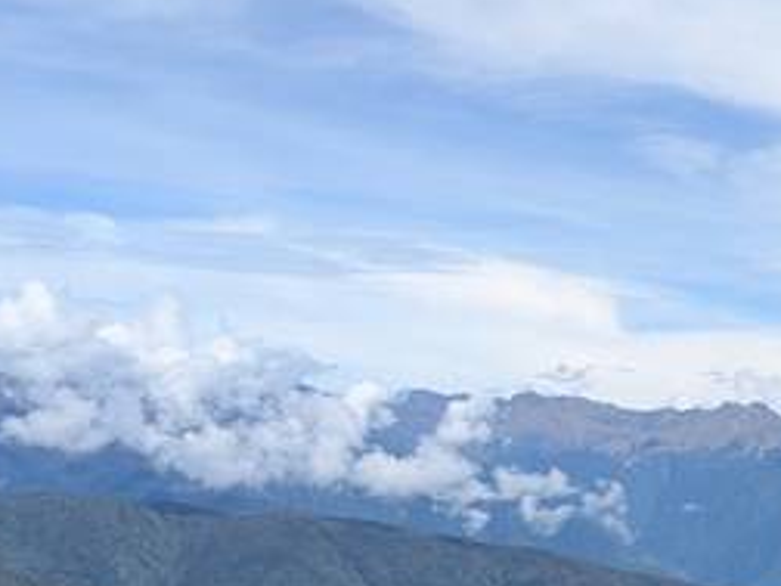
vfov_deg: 18.3
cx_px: 933
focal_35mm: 77
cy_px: 664
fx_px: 1737
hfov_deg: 23.2
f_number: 1.73
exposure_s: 1/3891
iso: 72
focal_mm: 4.38
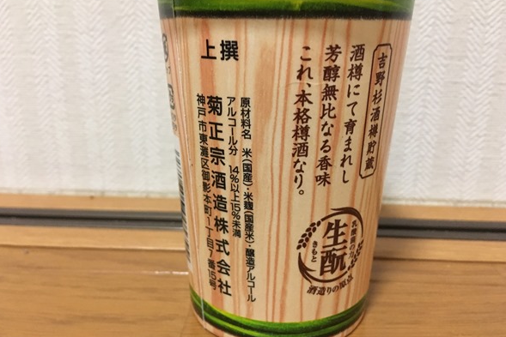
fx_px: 436
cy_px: 168
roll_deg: -0.2
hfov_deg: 60.3
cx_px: 257
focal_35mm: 31
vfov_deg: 42.3
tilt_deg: -17.9
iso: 200
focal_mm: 4.15
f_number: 2.2
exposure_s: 1/30
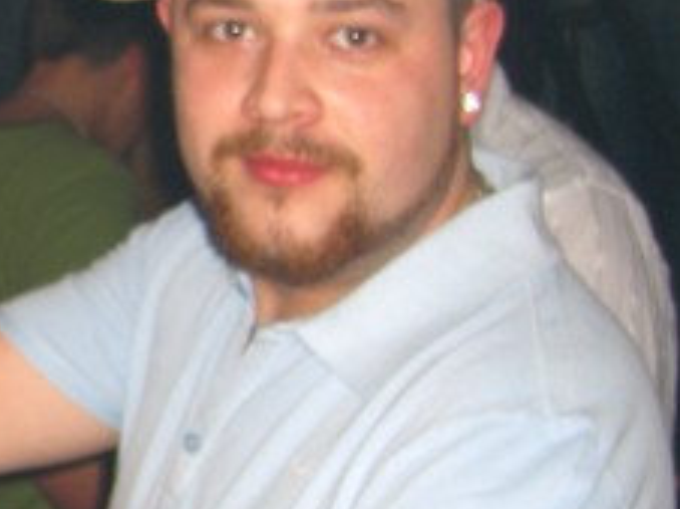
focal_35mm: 101
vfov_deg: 14.6
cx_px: -205
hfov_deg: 18.2
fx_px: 1982
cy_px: 238
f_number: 2.8
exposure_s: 1/60
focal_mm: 7.9
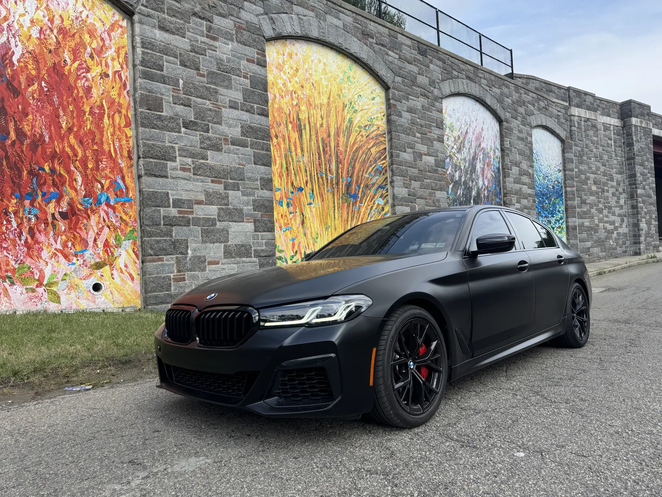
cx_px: 331
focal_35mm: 24
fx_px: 459
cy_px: 248
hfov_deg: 71.6
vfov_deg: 56.8
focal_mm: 6.76
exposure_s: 1/1425
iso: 80
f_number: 1.78
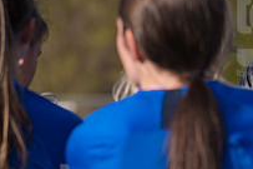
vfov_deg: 2.3
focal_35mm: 600
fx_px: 4213
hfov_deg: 3.4
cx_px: 275
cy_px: 33
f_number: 5.6
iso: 250
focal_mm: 210
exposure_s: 1/1600
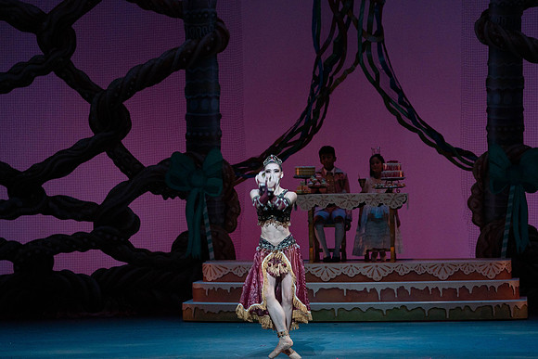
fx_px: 2989
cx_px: 269
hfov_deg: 10.3
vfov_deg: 6.9
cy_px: 180
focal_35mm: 200
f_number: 5.6
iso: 3200
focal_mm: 200
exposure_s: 1/320
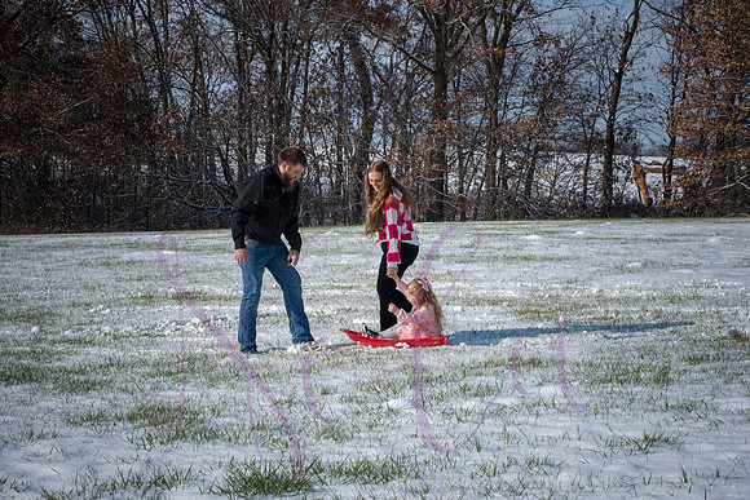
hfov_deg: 25.4
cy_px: 250
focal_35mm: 80
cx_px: 375
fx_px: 1667
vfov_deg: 17.1
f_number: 16
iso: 640
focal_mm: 80
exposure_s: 1/1000
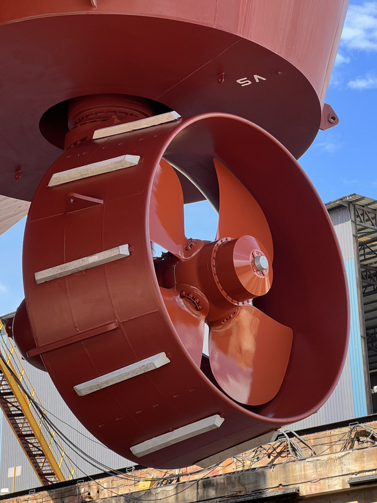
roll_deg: +2.0
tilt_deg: +22.2
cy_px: 234
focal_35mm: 85
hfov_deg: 17.3
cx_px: 192
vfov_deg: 23.0
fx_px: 1236
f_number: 2.8
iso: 32
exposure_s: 1/122
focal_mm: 9
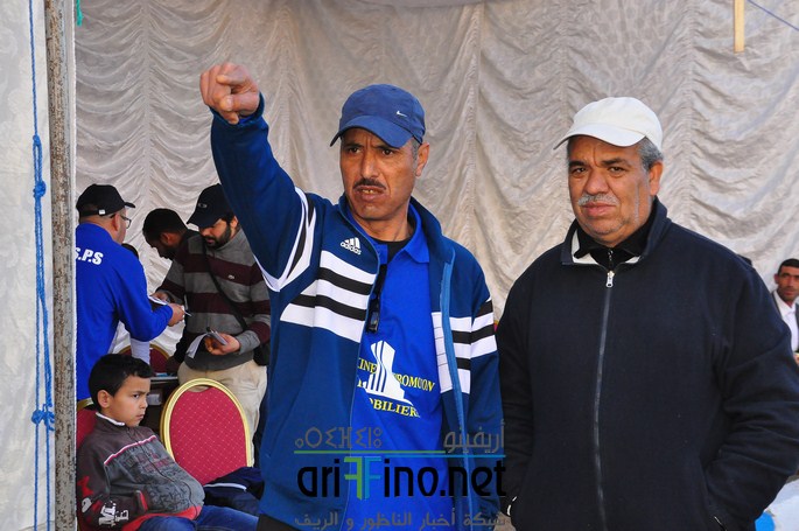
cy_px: 266
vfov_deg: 20.1
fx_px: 1496
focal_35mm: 68
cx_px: 400
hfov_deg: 29.9
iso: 1250
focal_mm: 45
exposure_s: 1/200
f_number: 11
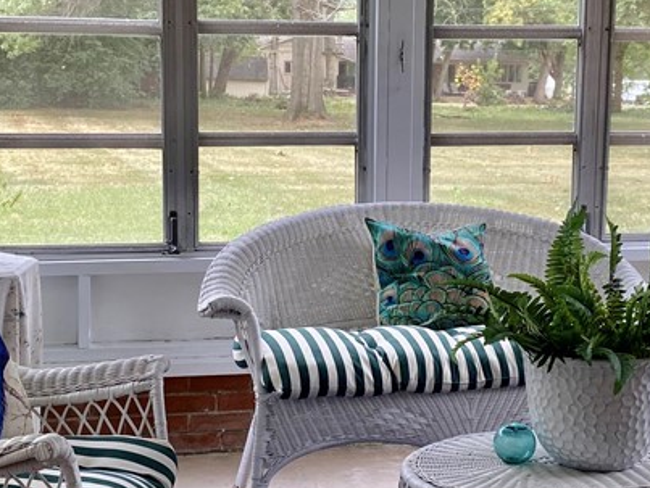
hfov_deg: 29.4
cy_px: 277
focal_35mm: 66
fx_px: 1240
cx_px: 332
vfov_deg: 22.3
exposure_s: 1/122
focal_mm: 4.25
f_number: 1.8
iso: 50
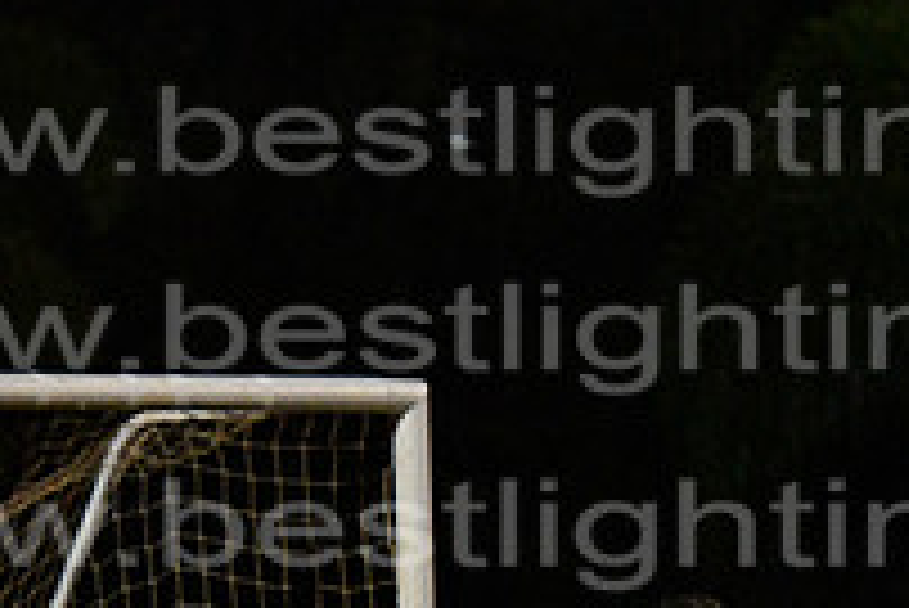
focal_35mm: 624
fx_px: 15778
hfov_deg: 3.3
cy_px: 831
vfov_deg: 2.2
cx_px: 765
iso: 6400
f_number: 4
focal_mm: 145
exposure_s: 1/1250
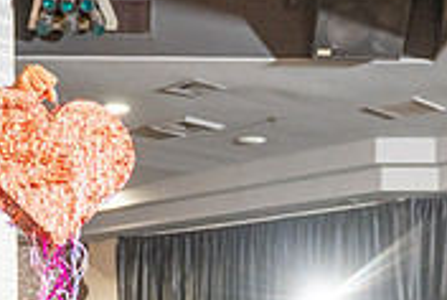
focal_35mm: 79
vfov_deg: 16.1
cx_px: 211
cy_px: 431
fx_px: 983
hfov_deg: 25.6
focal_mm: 24
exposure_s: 1/125
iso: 800
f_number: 2.8
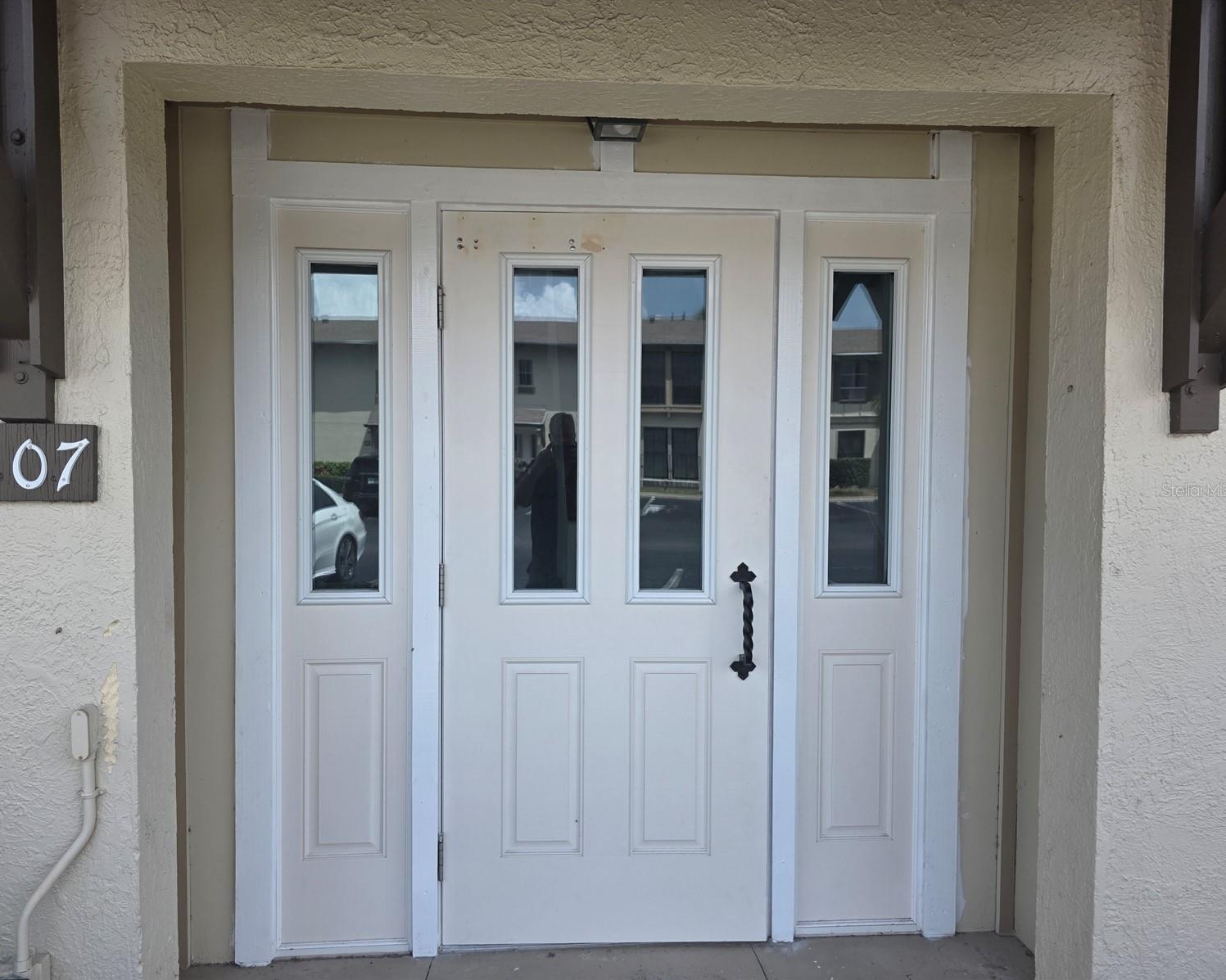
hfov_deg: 70.3
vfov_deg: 58.8
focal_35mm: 24
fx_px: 871
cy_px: 490
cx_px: 584
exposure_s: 1/2874
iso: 80
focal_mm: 6.3
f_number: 1.7
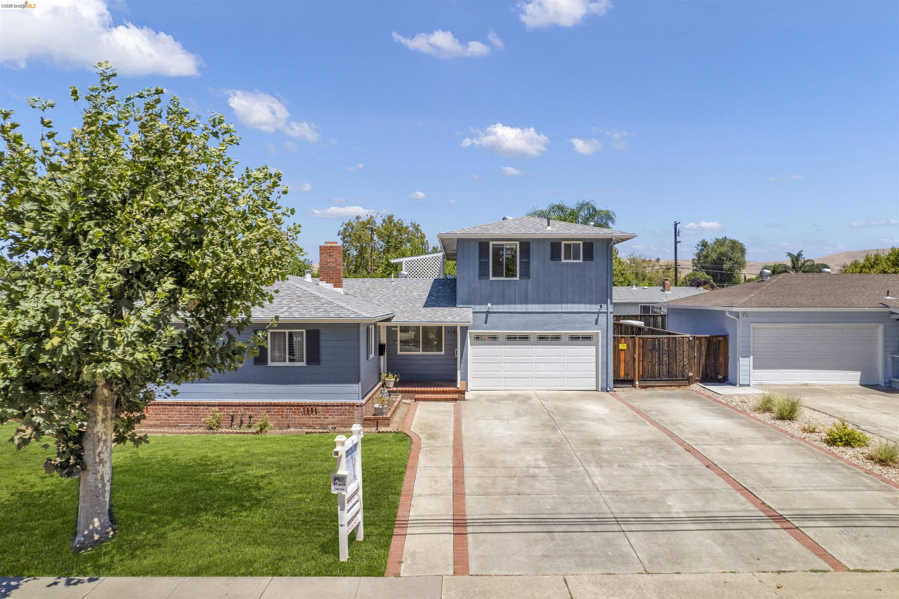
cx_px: 450
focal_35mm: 22
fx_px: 549
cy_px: 300
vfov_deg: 57.2
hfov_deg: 78.6
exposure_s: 1/500
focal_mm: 8.38
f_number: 2.8
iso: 110
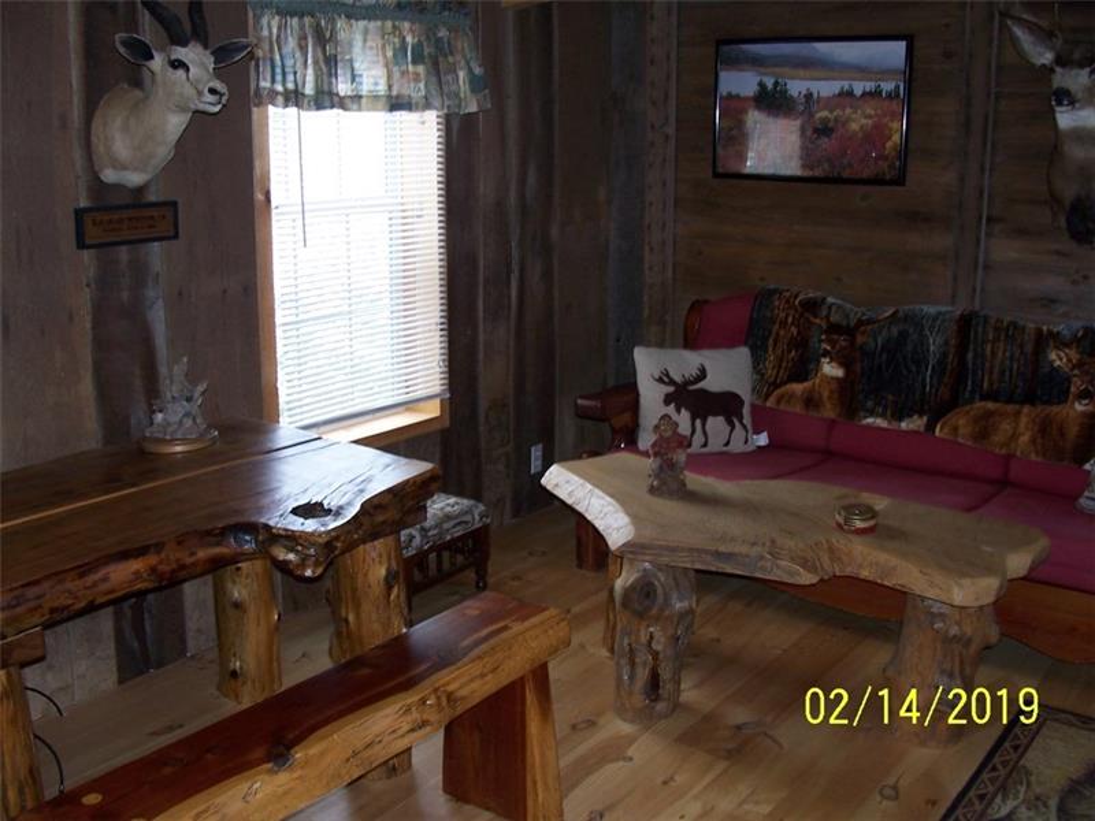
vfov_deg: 40.7
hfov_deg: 52.6
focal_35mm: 35
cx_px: 548
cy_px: 410
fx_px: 1107
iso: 80
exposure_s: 1/60
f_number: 2.8
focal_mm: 6
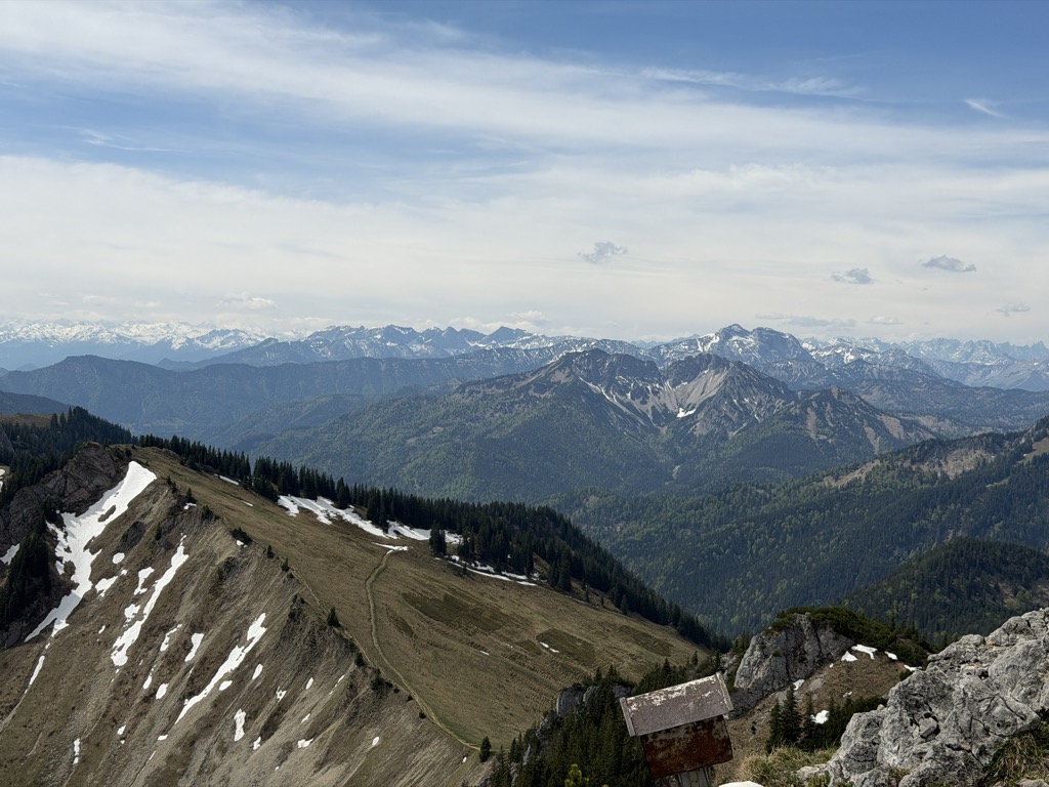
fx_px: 1455
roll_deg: -1.6
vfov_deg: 30.3
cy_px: 394
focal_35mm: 48
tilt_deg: -2.2
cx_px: 524
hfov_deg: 39.7
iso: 64
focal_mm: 6.76
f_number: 1.78
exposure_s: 1/9901
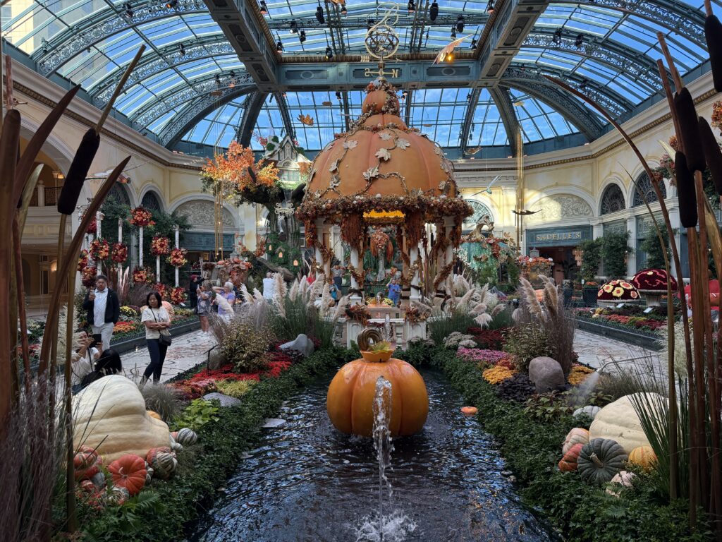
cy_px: 271
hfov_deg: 71.6
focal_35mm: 24
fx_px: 501
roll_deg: +0.0
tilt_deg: -0.1
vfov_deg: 56.8
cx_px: 361
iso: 160
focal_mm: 6.76
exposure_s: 1/250
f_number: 1.78
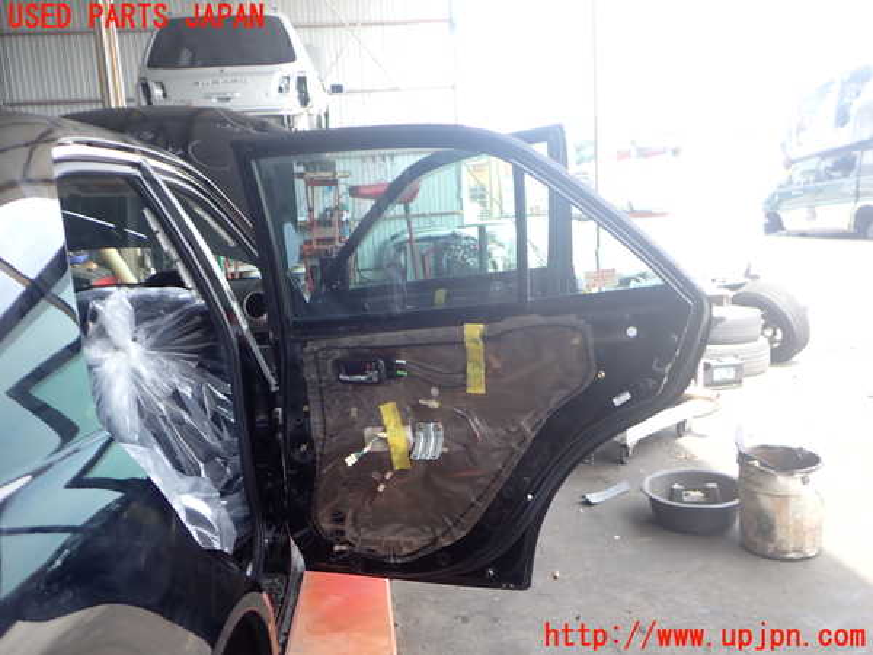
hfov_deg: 60.0
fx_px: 757
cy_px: 328
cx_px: 436
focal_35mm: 30
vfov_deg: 46.8
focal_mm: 5.4
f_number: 2.3
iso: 100
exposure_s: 1/125
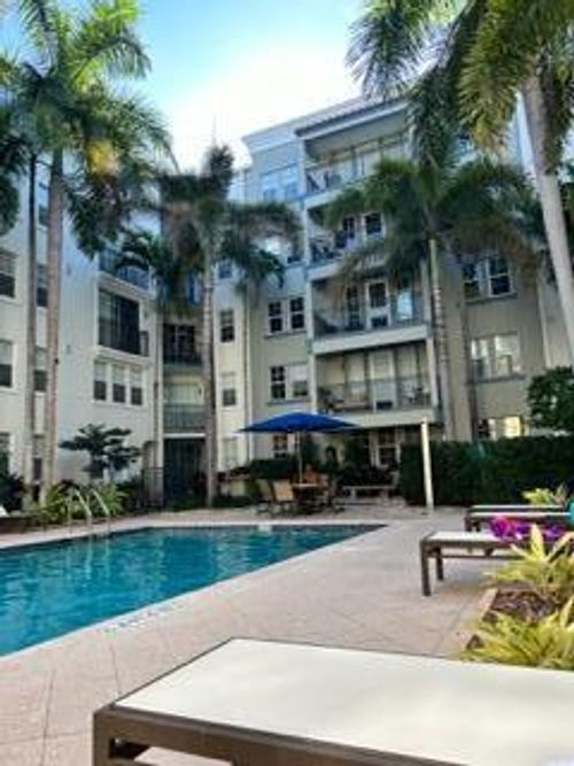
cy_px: 383
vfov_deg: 67.3
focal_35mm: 26
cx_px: 287
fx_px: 575
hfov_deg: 53.0
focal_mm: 5.7
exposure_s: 1/539
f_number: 1.5
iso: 50
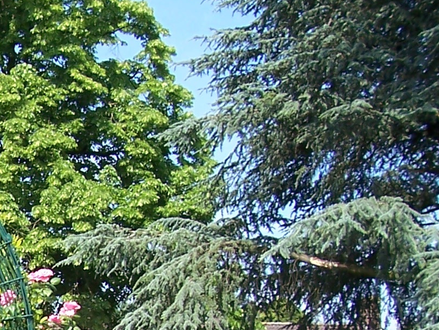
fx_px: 1230
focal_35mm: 97
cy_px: 413
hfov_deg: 18.5
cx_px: -170
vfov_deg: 14.7
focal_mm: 5.6
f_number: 5.6
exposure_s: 1/180
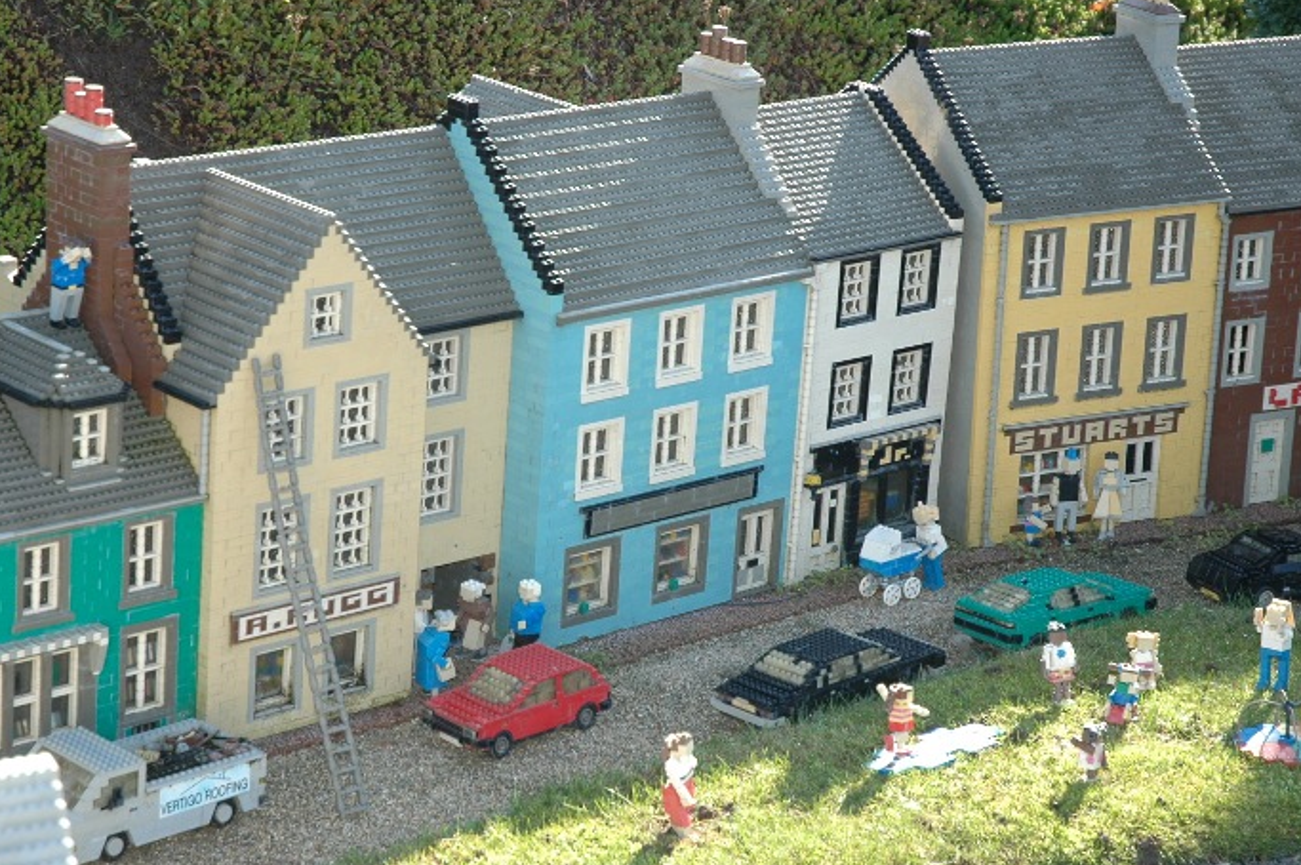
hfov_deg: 21.1
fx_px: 3487
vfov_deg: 14.1
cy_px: 408
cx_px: 619
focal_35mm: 97
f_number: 4.5
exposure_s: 1/125
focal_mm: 55
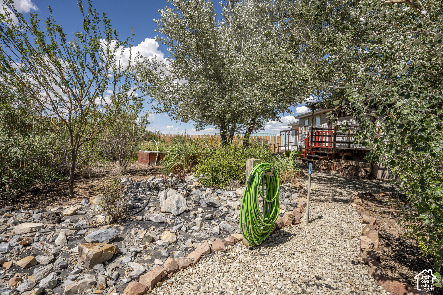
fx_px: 246
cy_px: 148
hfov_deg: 84.0
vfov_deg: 61.9
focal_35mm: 20
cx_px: 222
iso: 250
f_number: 13
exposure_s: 1/400
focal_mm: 20
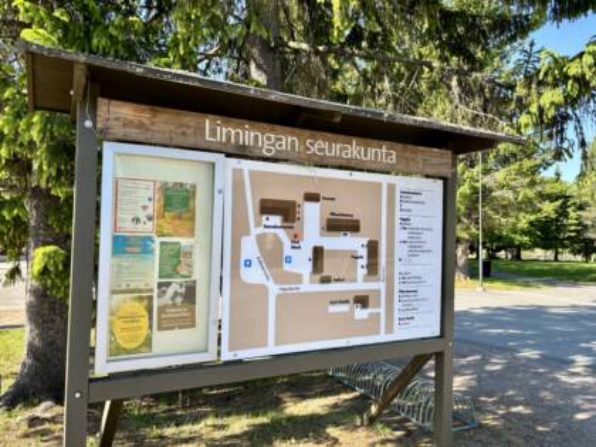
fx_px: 448
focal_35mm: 26
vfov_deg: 53.1
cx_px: 298
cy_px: 224
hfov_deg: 67.3
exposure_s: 1/1152
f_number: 1.6
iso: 50
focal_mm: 5.96
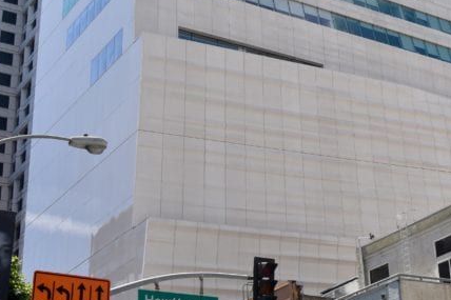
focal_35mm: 79
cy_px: 93
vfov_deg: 17.2
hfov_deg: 25.1
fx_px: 989
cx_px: 389
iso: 200
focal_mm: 22
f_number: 9
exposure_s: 1/320
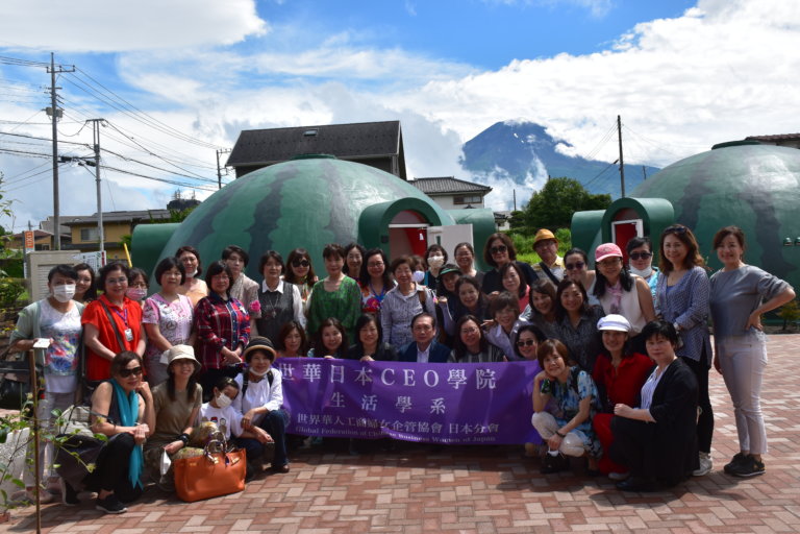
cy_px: 267
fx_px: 767
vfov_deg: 38.4
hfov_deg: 55.1
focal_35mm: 34
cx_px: 400
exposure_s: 1/500
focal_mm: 23
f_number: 11
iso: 320
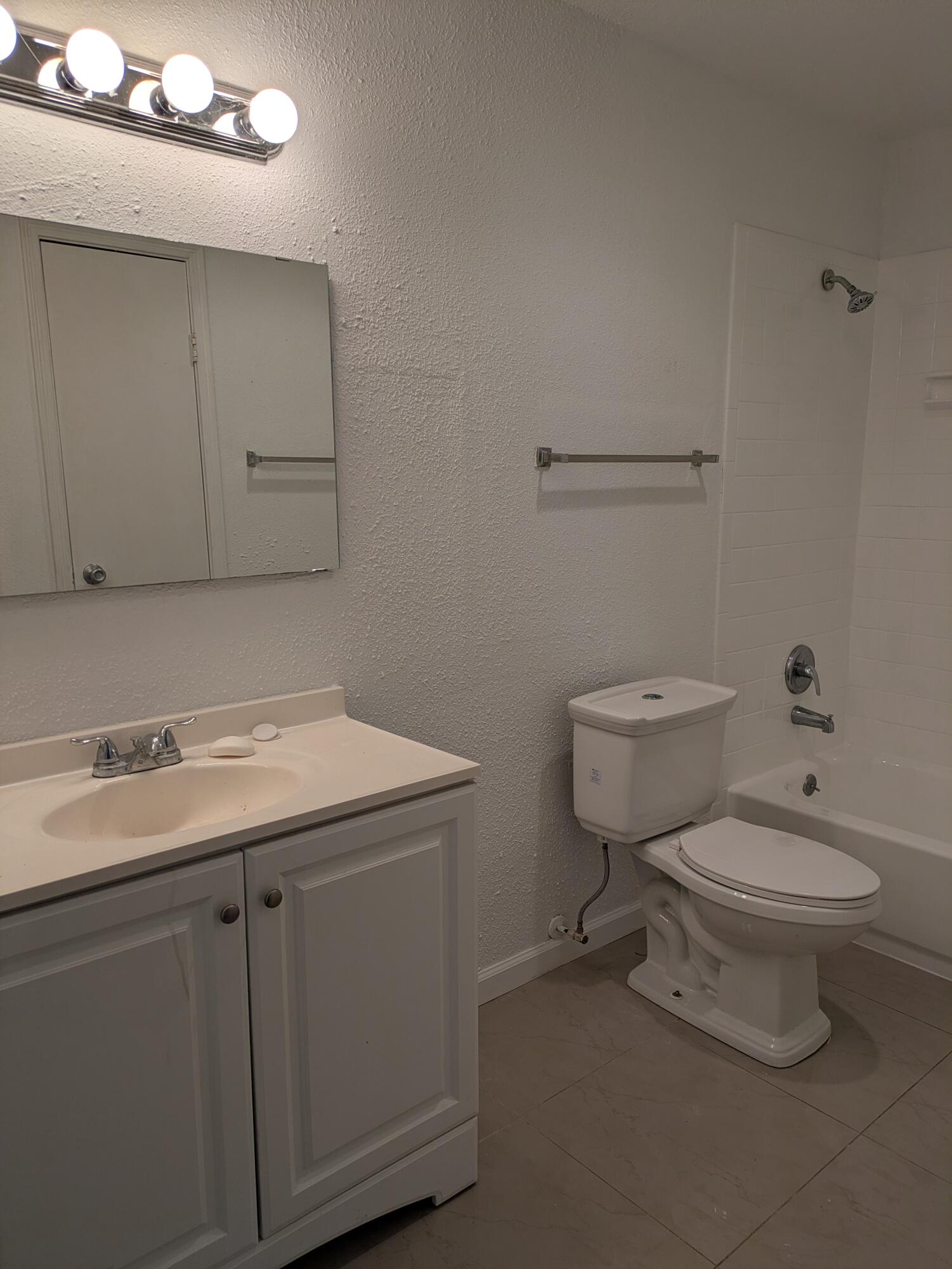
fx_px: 916
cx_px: 476
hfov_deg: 54.9
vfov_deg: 69.4
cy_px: 634
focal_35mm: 25
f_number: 1.89
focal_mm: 5.43
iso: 45
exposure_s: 1/120
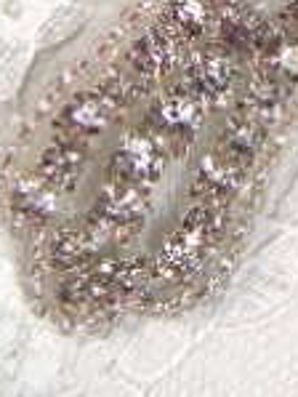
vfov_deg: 8.4
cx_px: 422
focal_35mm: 232
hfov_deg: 6.3
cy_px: -132
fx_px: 2659
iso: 70
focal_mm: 11.7
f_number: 3.2
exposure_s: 1/80
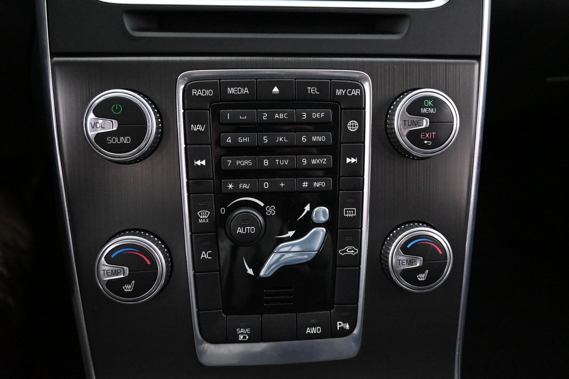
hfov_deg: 63.2
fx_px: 462
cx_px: 284
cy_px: 190
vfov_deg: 44.6
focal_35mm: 29
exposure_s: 1/30
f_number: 3.8
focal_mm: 19.5
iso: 9000
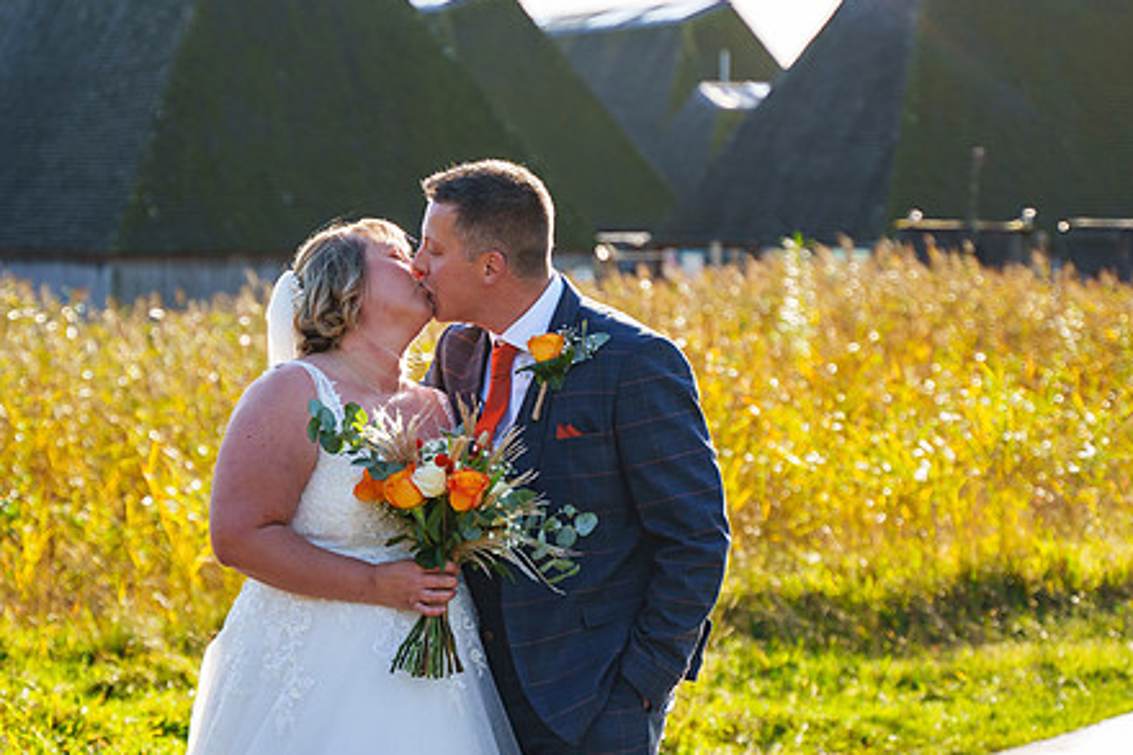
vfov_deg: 14.5
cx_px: 486
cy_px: 312
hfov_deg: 21.7
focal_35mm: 94
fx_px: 2957
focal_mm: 60
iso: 400
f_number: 3.2
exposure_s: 1/2000
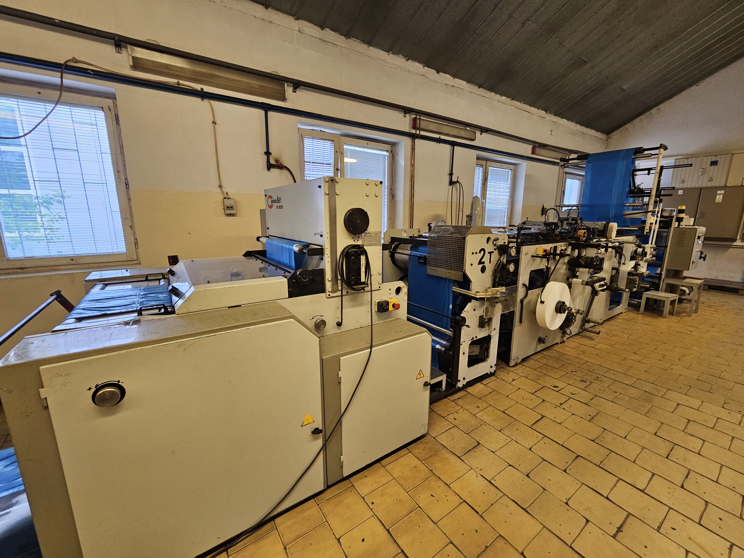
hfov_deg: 106.2
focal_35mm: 13
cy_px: 279
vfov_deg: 89.9
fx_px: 279
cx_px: 372
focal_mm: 2.2
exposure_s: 1/50
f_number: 2.2
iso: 200
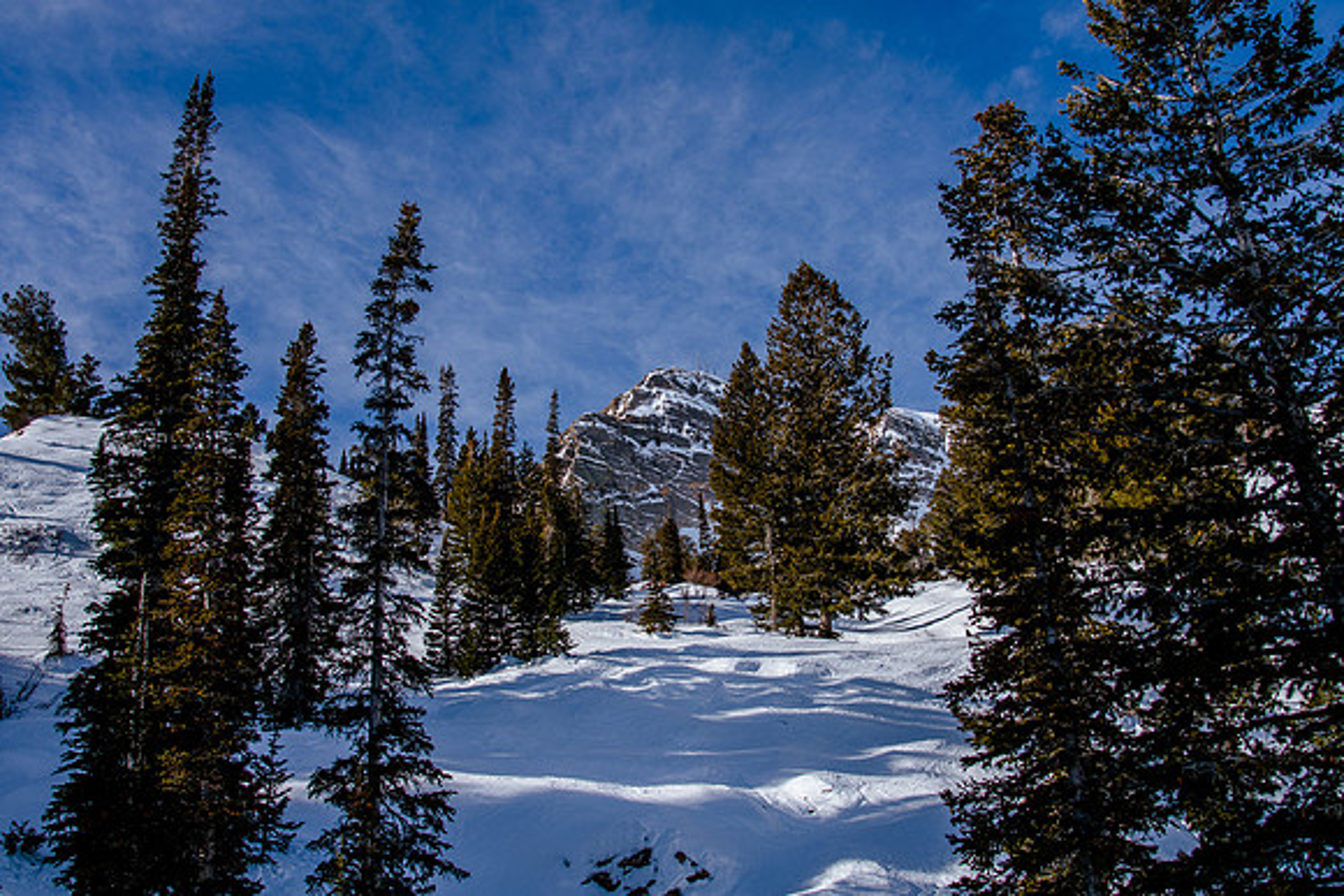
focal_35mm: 36
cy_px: 448
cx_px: 672
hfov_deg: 53.1
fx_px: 1344
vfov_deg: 36.9
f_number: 5.6
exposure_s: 1/1250
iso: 200
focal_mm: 24
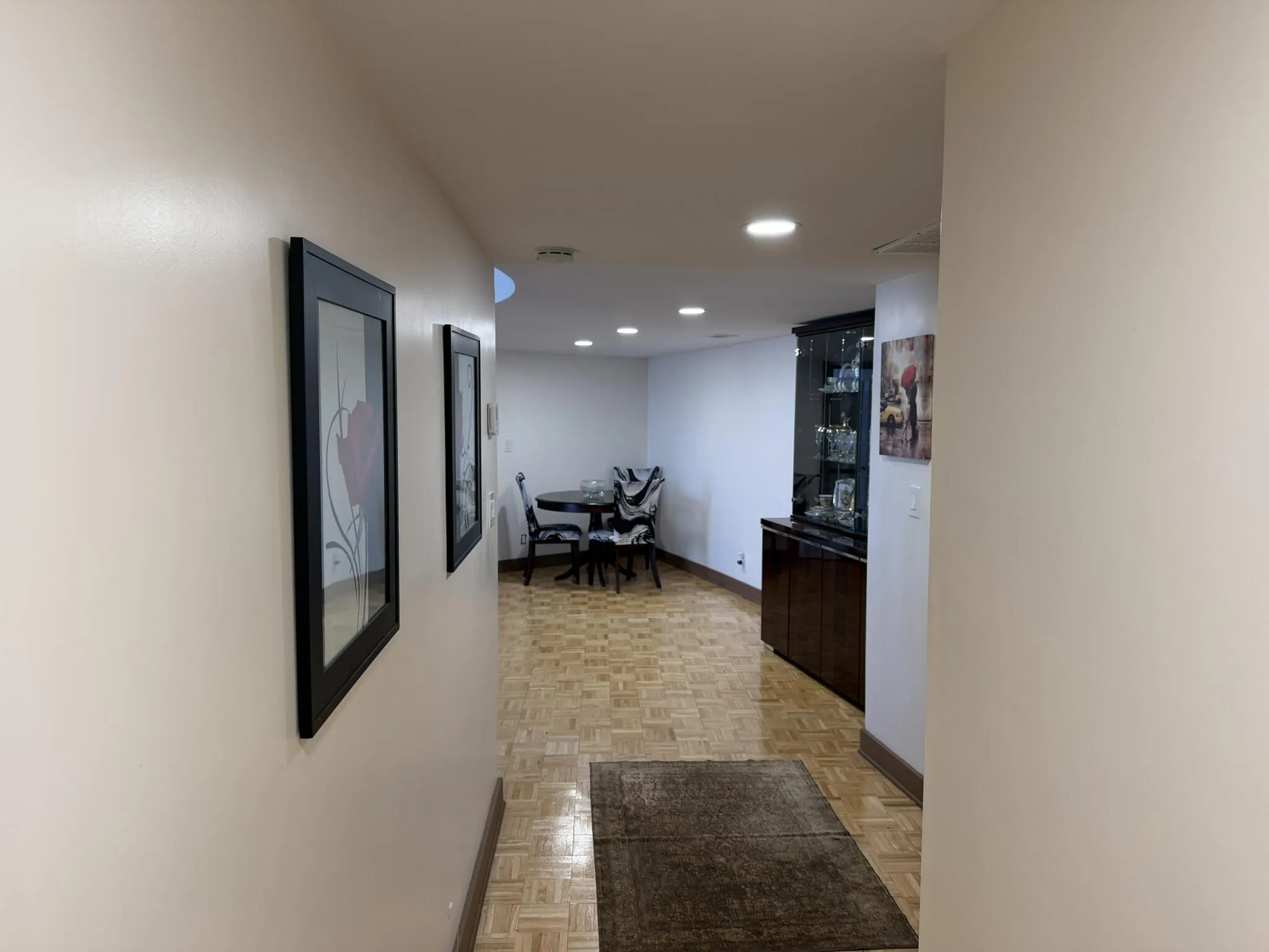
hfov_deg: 71.6
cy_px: 476
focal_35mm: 24
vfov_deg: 56.8
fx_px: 880
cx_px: 634
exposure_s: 1/120
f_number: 1.78
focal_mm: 6.76
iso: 160
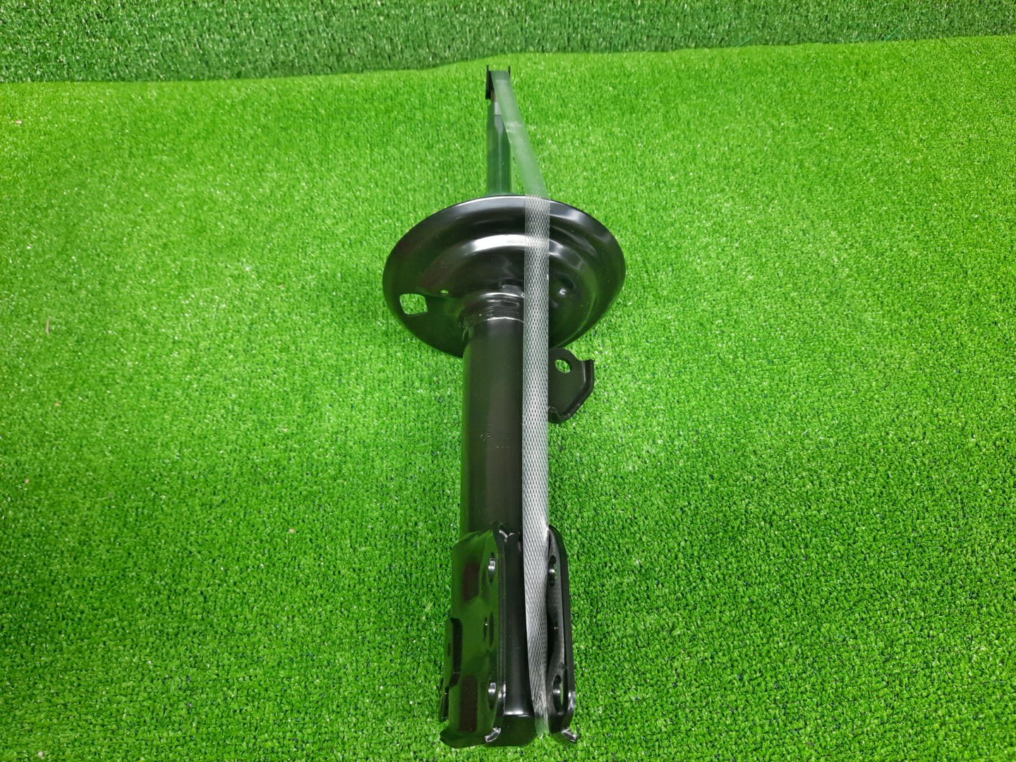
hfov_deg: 69.4
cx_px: 508
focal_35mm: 25
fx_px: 734
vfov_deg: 54.9
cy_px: 381
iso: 149
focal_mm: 4.6
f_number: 2
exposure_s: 1/50
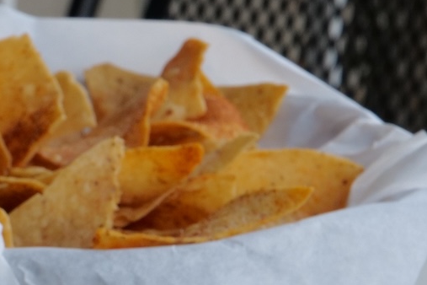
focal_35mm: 276
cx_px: -291
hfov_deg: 7.3
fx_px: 3273
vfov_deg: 4.9
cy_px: 498
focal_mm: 70
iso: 1600
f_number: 18
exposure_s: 1/125
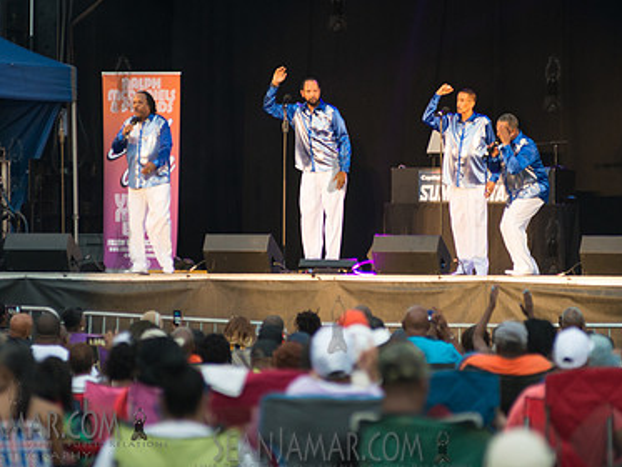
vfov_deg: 5.0
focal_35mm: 299
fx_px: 5374
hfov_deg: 6.6
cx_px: 337
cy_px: 163
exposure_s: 1/250
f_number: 3.5
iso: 1250
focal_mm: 200
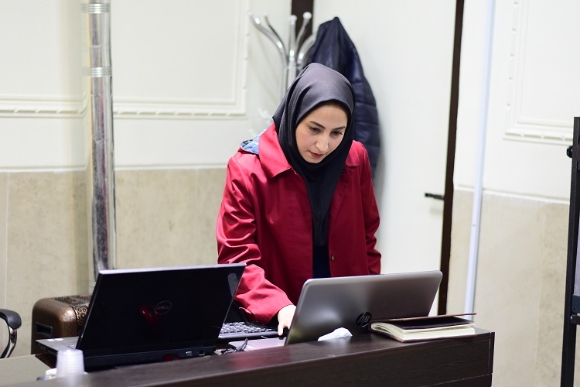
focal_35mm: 75
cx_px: 290
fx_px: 1208
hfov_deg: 27.0
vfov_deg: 18.2
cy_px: 194
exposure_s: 1/50
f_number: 1.8
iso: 400
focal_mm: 50
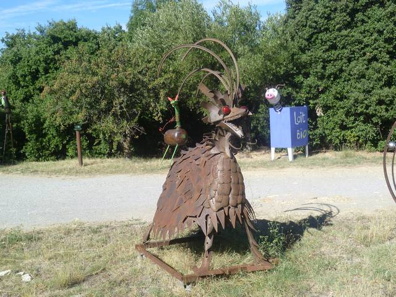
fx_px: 480
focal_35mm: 42
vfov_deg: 34.3
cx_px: 198
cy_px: 148
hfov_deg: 44.8
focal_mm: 7.5
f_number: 3.3
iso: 80
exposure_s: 1/640
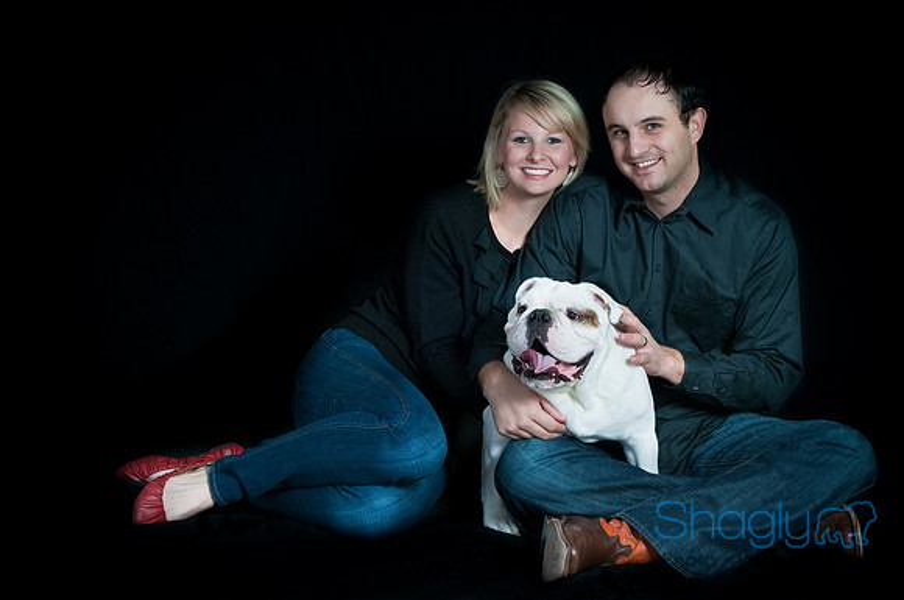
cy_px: 300
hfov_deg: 27.0
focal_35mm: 75
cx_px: 452
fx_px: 1881
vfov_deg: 18.1
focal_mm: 50
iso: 100
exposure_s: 1/200
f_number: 7.1
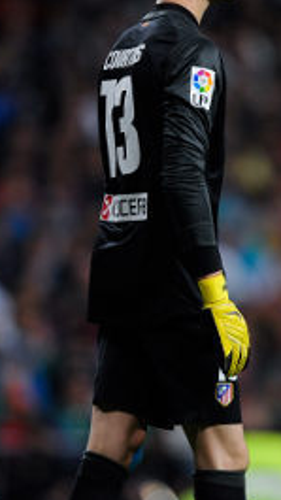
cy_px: 286
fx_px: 9448
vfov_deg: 3.0
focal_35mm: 713
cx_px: 209
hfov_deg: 1.7
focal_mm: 400
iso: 1250
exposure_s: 1/1250
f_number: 2.8
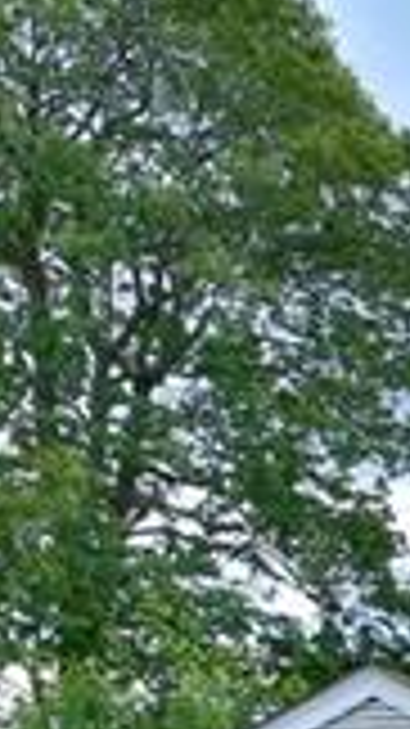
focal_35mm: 93
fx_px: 1799
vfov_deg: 20.2
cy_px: 1051
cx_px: 1505
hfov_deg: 8.6
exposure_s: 1/250
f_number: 10
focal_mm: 12
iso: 200
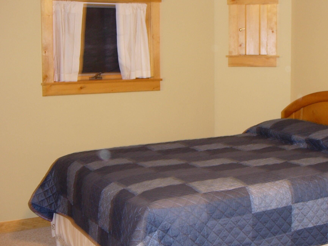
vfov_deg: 25.6
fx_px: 540
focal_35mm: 57
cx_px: 231
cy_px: 110
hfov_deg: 33.3
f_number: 2.8
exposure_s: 1/2.9
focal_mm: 7.8
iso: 79
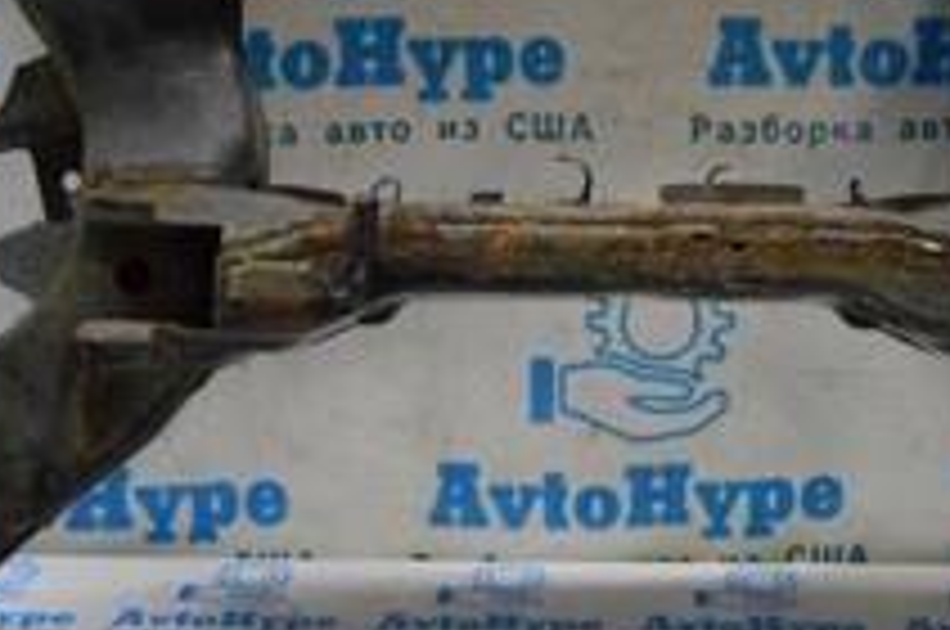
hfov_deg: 22.3
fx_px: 2398
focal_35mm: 91
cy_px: 25
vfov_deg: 14.8
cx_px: 653
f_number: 3.5
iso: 6400
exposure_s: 1/800
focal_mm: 20
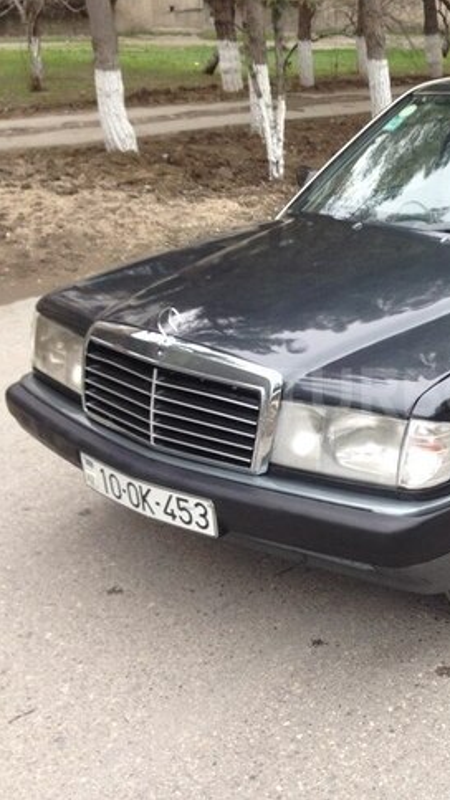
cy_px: 393
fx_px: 1040
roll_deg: -1.6
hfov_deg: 23.5
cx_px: 438
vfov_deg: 42.1
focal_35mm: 49
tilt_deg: -20.1
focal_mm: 4.12
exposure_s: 1/60
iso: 64
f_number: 2.4
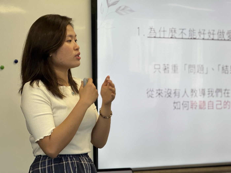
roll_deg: +0.9
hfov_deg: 16.4
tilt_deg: +2.2
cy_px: 86
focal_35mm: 120
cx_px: 116
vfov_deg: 12.3
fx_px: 801
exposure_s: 1/100
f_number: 2.8
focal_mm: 15.66
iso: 160
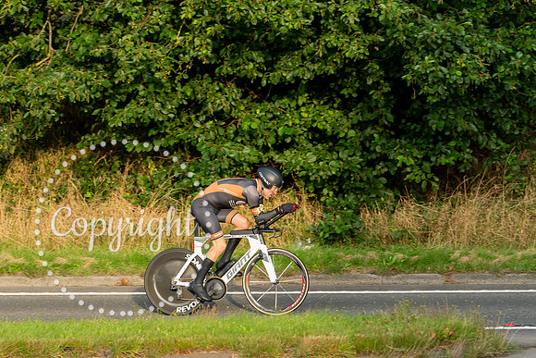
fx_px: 3784
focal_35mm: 254
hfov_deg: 8.1
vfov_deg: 5.4
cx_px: 171
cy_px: 168
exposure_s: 1/1000
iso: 800
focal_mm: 155
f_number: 4
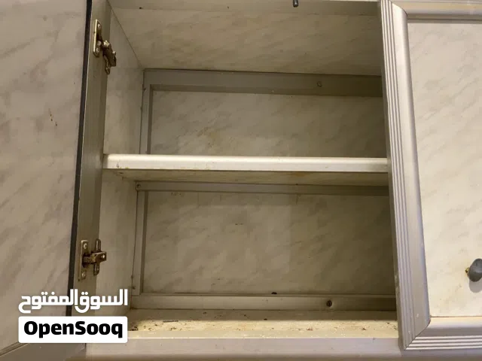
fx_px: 362
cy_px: 180
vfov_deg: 53.1
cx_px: 241
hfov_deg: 67.3
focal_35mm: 26
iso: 500
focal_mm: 4.25
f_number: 1.8
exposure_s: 1/54
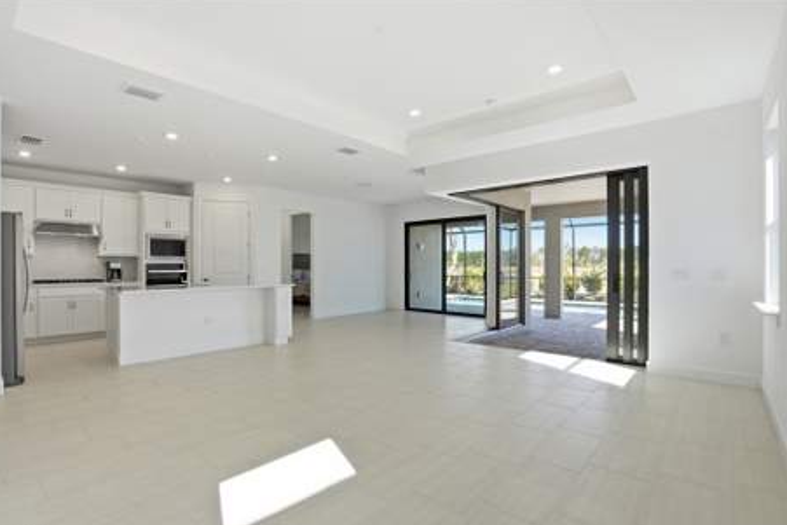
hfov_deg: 93.2
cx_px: 372
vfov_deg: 70.5
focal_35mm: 17
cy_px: 273
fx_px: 372
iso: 400
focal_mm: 16
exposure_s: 1/320
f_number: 9
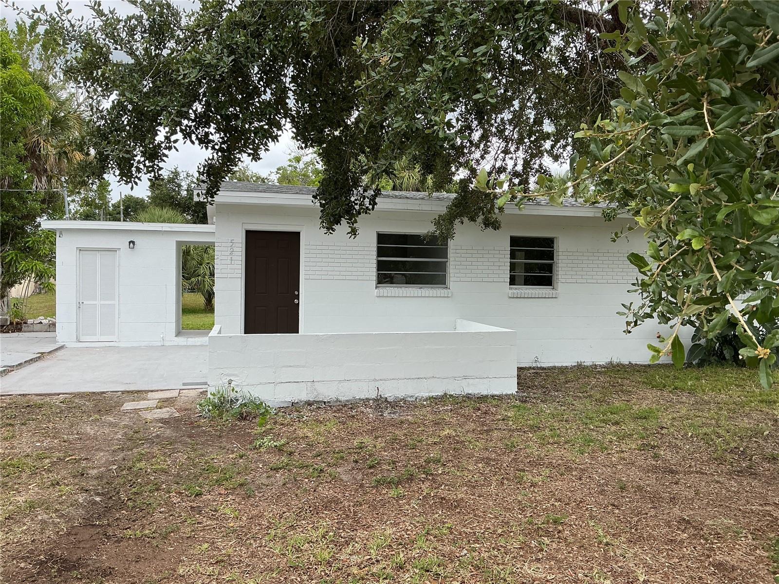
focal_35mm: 29
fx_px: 653
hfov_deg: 61.7
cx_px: 390
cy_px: 292
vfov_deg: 48.2
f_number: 1.8
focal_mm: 3
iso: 20
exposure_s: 1/120
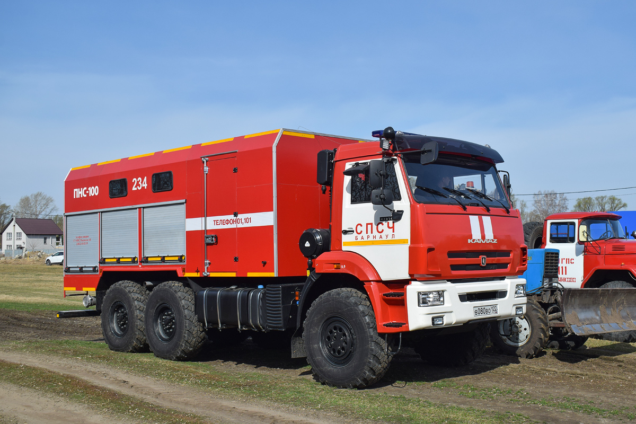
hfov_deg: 47.9
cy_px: 212
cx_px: 318
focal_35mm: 40
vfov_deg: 33.0
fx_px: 715
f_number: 6.3
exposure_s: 1/1250
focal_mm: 27
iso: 200
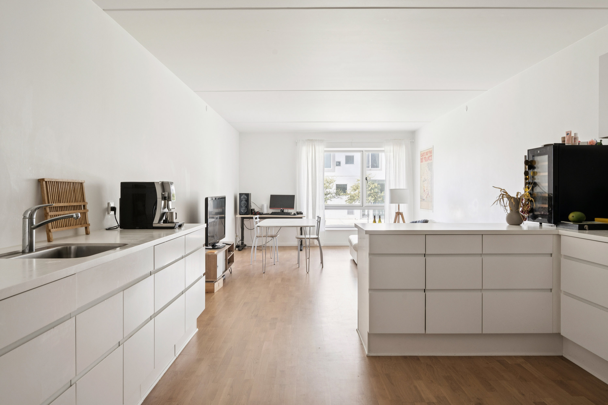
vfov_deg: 55.1
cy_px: 202
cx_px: 304
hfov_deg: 76.1
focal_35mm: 23
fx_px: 388
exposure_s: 1/40
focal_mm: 23
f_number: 9
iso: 640
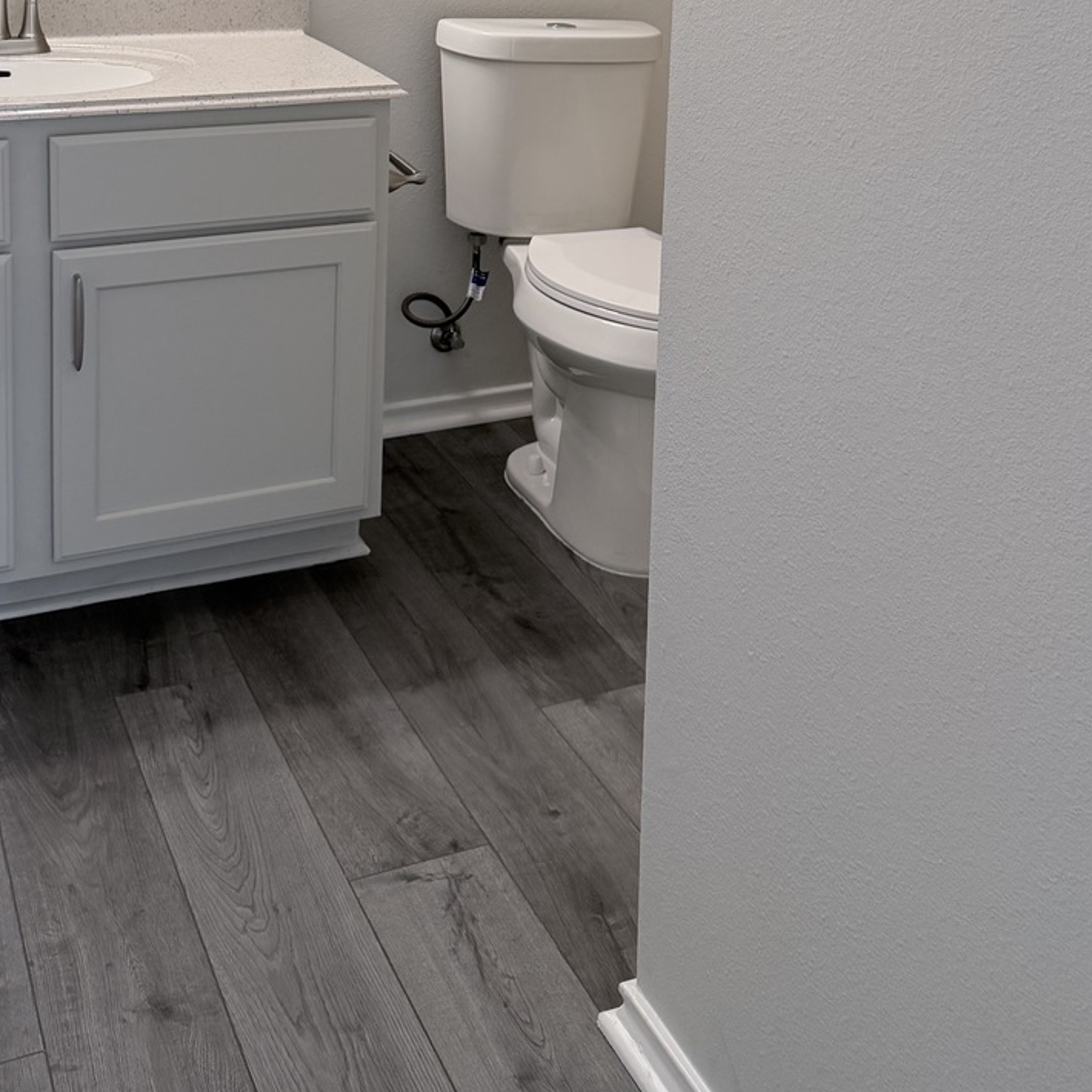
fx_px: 1535
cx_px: 514
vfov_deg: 36.0
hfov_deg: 39.2
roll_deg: -1.4
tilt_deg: -8.4
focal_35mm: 43
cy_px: 45
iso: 200
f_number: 1.78
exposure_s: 1/126
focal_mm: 6.76
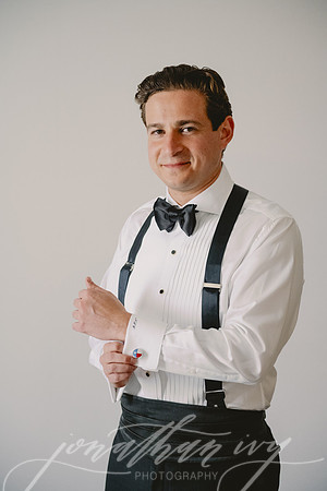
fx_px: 954
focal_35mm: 70
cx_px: 164
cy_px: 246
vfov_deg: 28.8
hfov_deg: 19.5
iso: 1600
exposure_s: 1/160
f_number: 2.8
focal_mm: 70
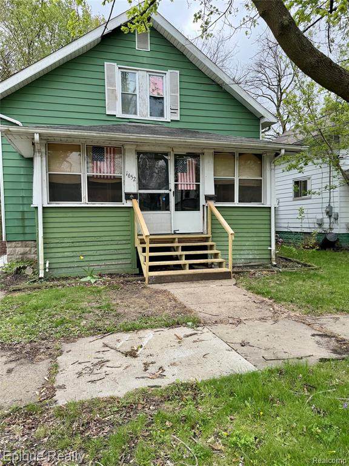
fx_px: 323
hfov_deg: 56.8
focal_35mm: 24
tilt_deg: -2.6
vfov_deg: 71.6
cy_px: 233
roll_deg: +1.4
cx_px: 174
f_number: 1.78
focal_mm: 6.76
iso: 100
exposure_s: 1/1901
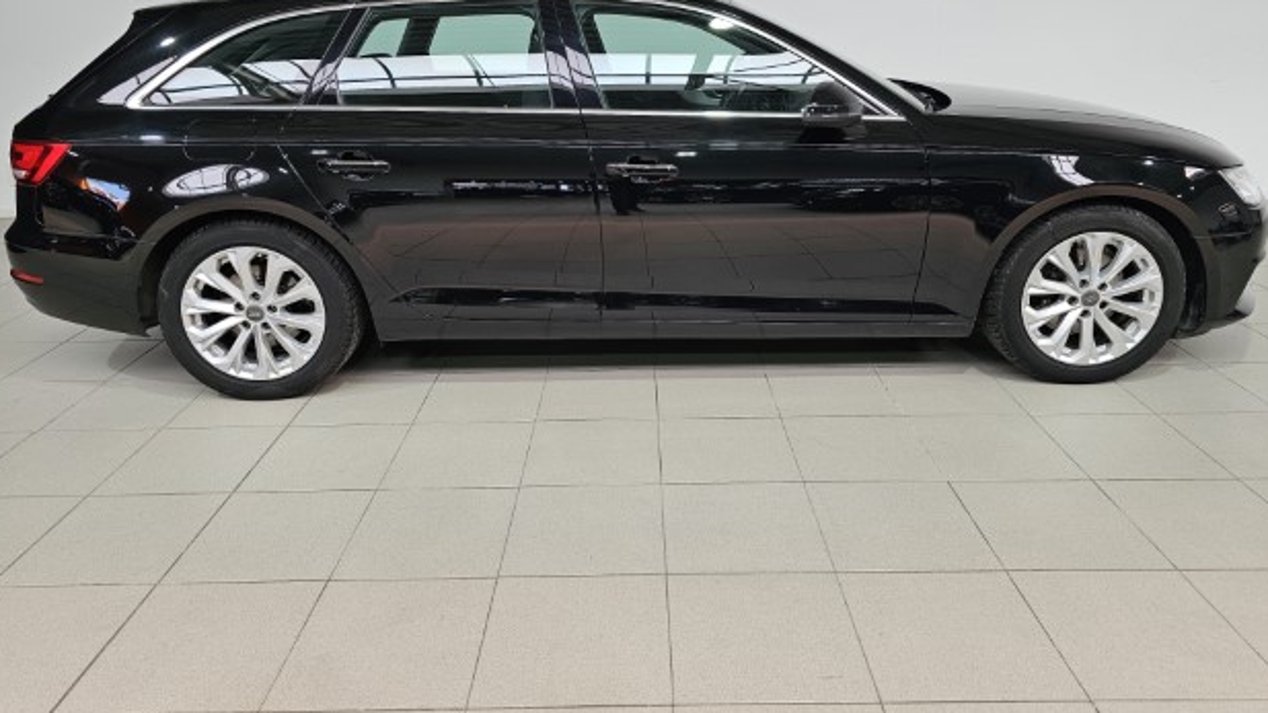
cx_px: 635
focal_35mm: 26
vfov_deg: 43.8
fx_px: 874
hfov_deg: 71.9
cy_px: 242
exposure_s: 1/190
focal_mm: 6.3
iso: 64
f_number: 1.7
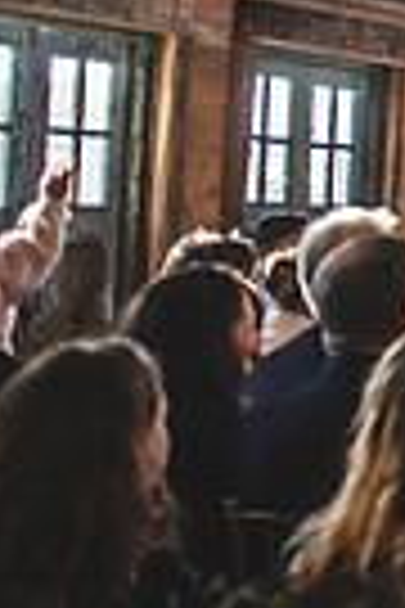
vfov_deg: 19.2
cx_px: 1292
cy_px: 38
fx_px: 1755
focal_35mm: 104
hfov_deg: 9.5
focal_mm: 24
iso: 500
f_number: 2.8
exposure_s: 1/160
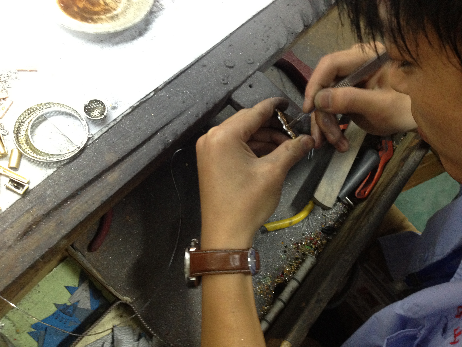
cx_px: 231
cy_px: 174
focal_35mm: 35
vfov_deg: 40.7
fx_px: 467
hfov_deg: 52.6
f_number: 2.4
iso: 250
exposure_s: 1/20
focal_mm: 4.28
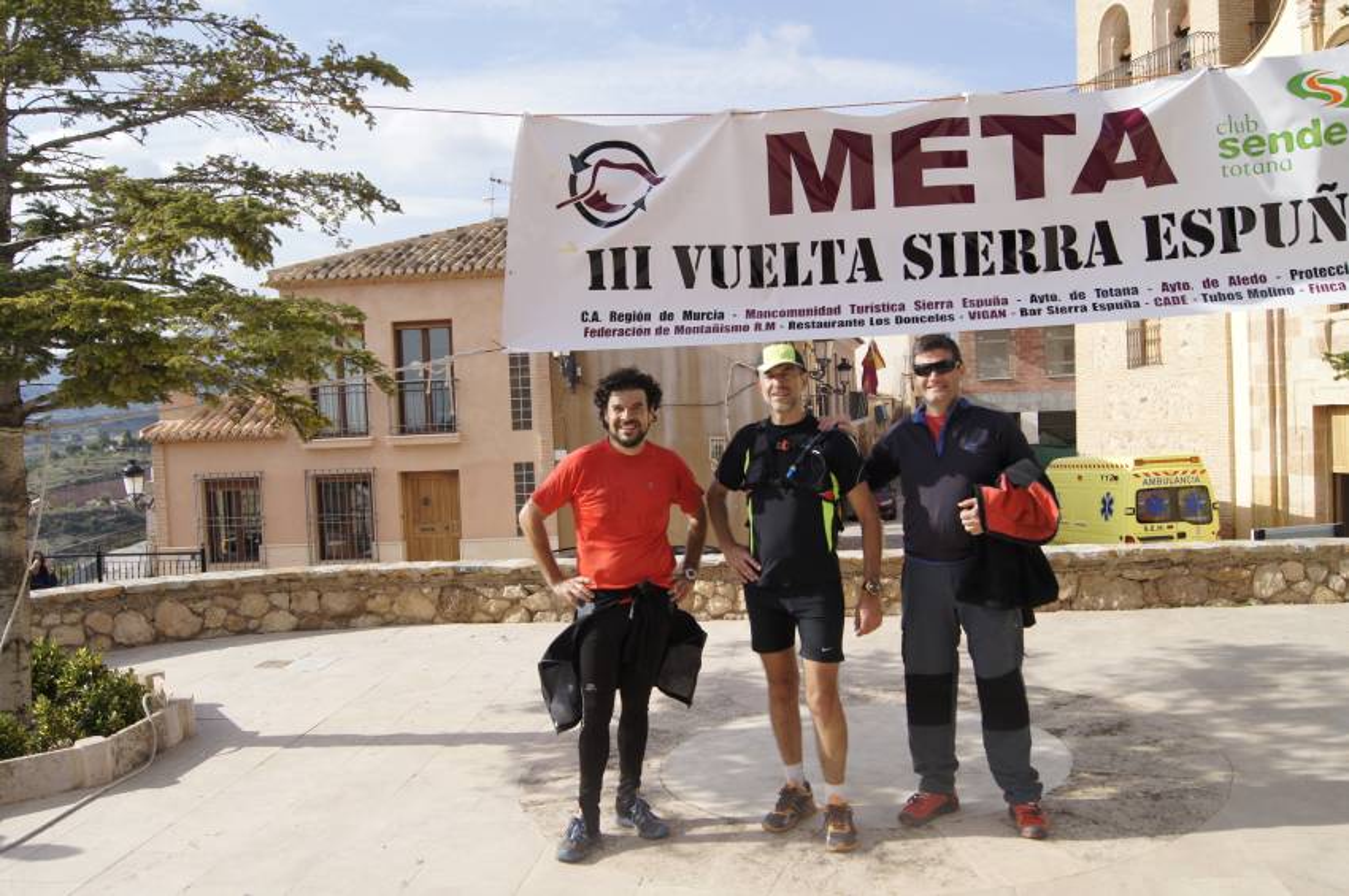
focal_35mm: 33
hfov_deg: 57.3
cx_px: 674
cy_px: 448
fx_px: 1235
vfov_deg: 39.9
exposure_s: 1/1000
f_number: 5
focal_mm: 22
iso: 200
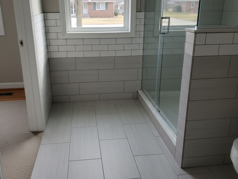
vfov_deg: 53.1
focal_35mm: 26
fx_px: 179
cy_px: 90
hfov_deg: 67.3
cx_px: 119
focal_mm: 5.7
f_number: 1.5
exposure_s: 1/631
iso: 278
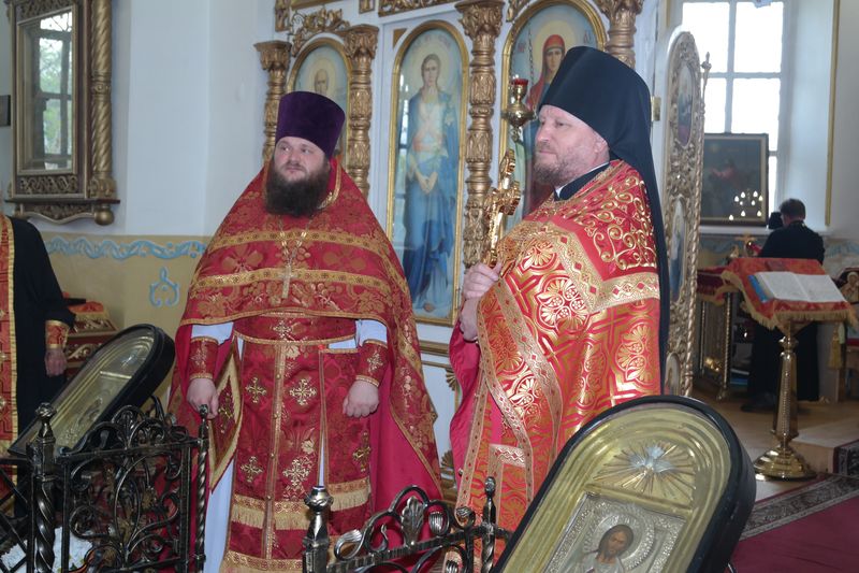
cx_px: 430
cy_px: 286
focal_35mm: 43
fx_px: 1026
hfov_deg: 45.4
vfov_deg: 31.2
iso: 400
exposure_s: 1/50
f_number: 4
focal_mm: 28
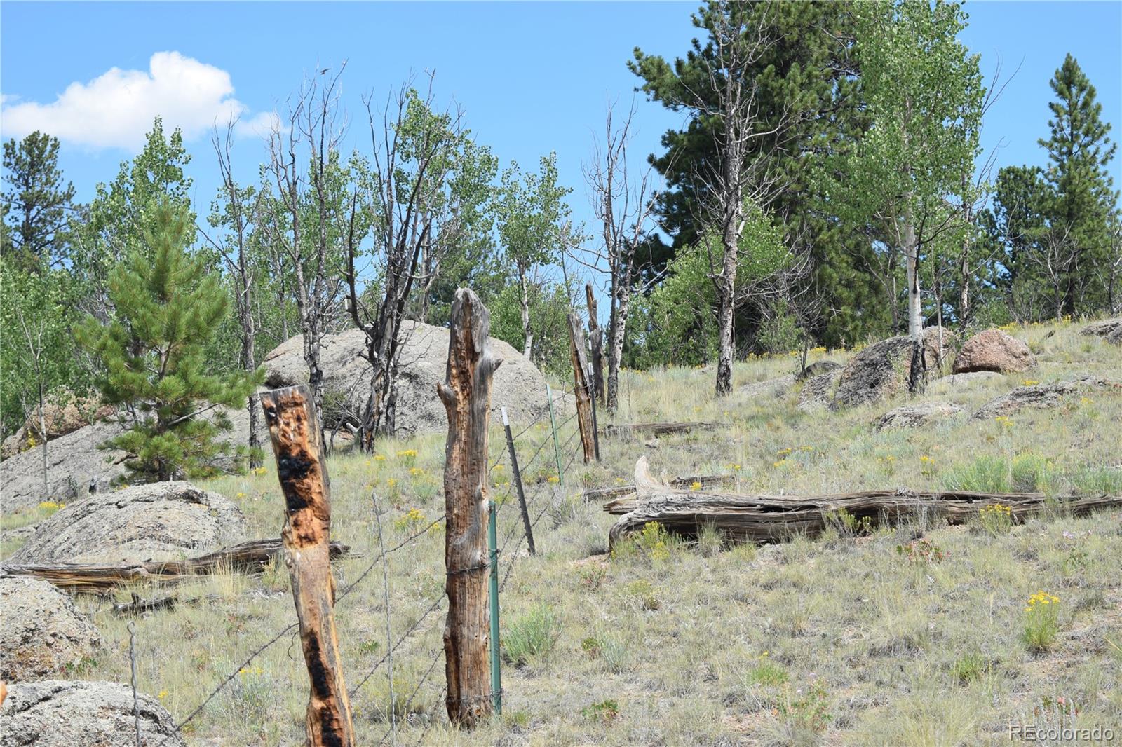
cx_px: 561
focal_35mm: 75
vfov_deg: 18.2
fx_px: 2337
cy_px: 374
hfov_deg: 27.0
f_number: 9
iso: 200
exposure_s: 1/320
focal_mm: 50
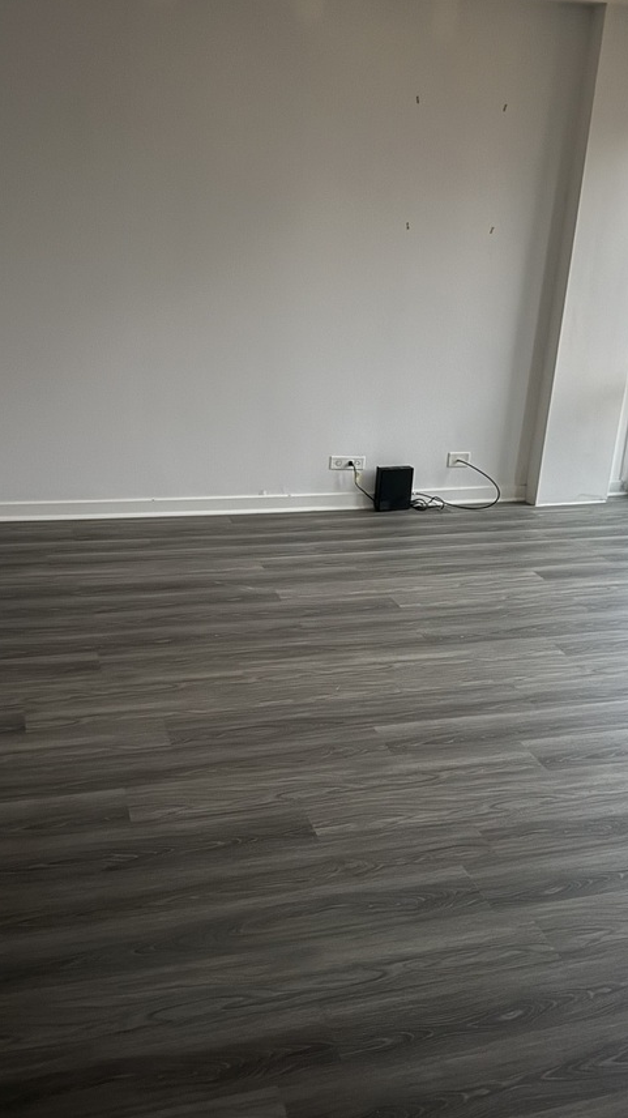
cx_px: 317
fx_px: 978
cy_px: 572
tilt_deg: -20.6
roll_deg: -4.4
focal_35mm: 33
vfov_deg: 59.5
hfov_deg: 35.6
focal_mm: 6.76
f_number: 1.78
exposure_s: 1/10
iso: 1250
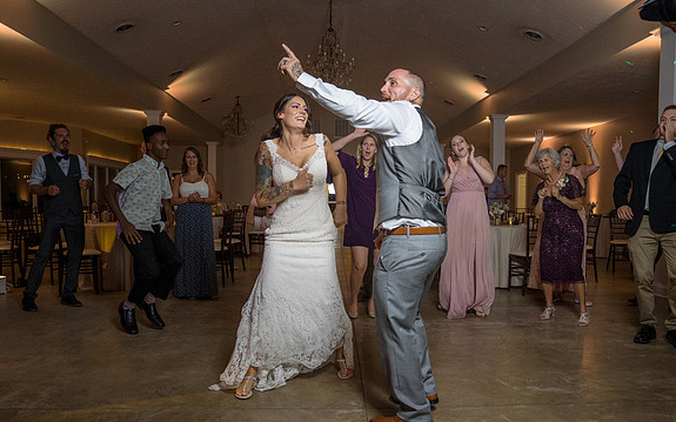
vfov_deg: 41.7
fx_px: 553
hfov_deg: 62.9
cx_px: 352
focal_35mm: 30
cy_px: 234
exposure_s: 1/200
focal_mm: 27
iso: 2000
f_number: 5.6
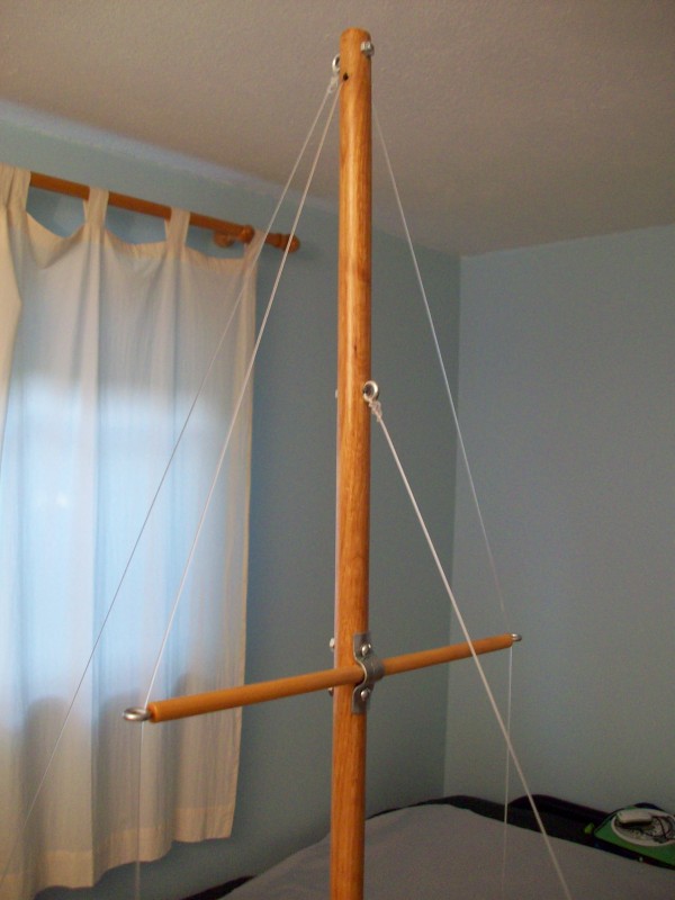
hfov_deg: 41.8
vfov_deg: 54.0
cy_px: 450
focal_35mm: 34
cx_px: 338
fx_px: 884
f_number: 2.8
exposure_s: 1/8.37
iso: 160
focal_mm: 5.7
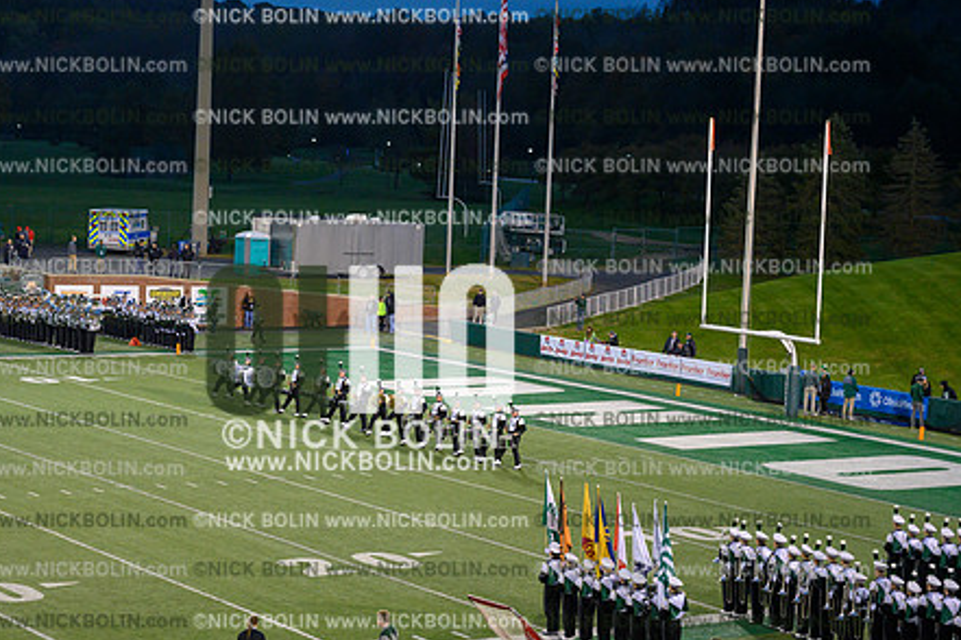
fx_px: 2109
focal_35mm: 79
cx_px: 360
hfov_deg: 25.6
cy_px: 369
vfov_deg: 17.3
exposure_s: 1/400
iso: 2000
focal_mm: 60
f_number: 4
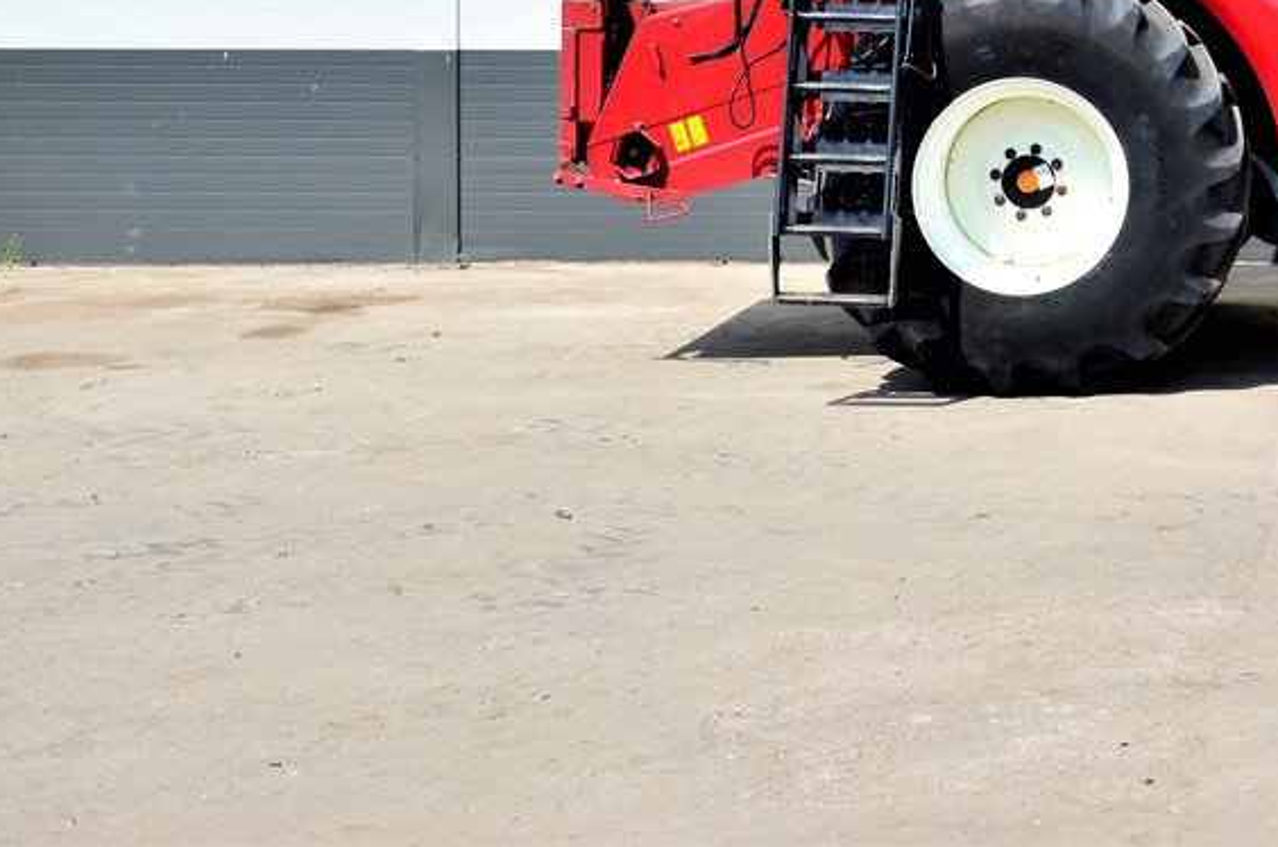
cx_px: 1403
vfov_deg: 15.5
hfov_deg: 22.6
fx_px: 3017
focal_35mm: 85
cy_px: -111
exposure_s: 1/400
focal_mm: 25
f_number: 7.1
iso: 125
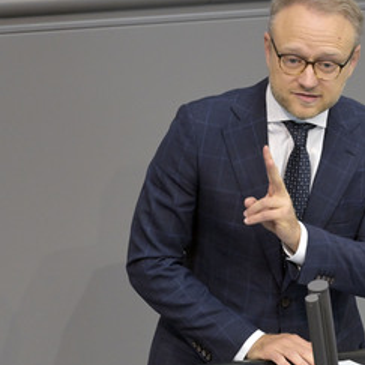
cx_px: 279
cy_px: 192
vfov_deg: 2.9
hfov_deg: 2.9
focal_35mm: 600
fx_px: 7158
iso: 8000
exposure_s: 1/320
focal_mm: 380
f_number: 5.6
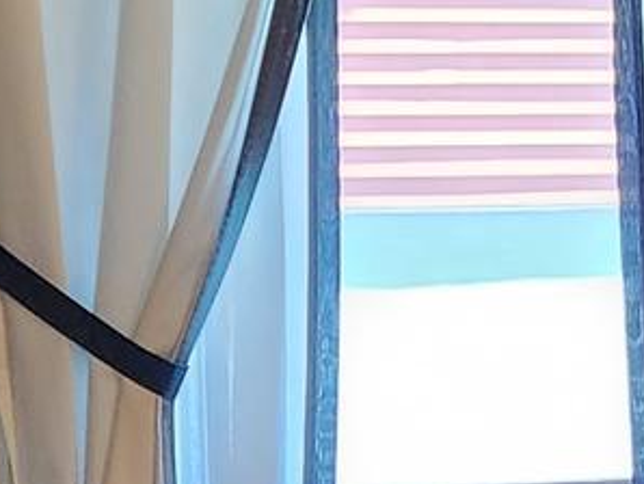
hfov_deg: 11.7
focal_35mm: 158
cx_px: 1072
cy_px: 309
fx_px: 2942
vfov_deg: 9.4
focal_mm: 5.4
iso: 500
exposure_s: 1/120
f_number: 1.8
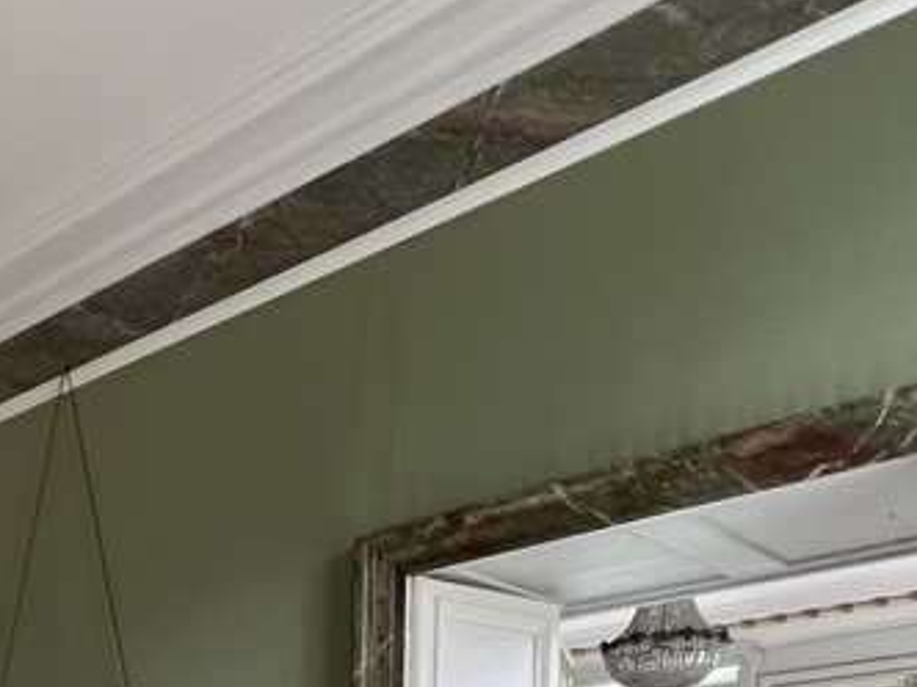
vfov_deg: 24.6
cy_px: 1007
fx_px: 1245
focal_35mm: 47
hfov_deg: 32.6
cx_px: -207
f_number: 1.8
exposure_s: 1/93
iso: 250
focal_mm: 1.57
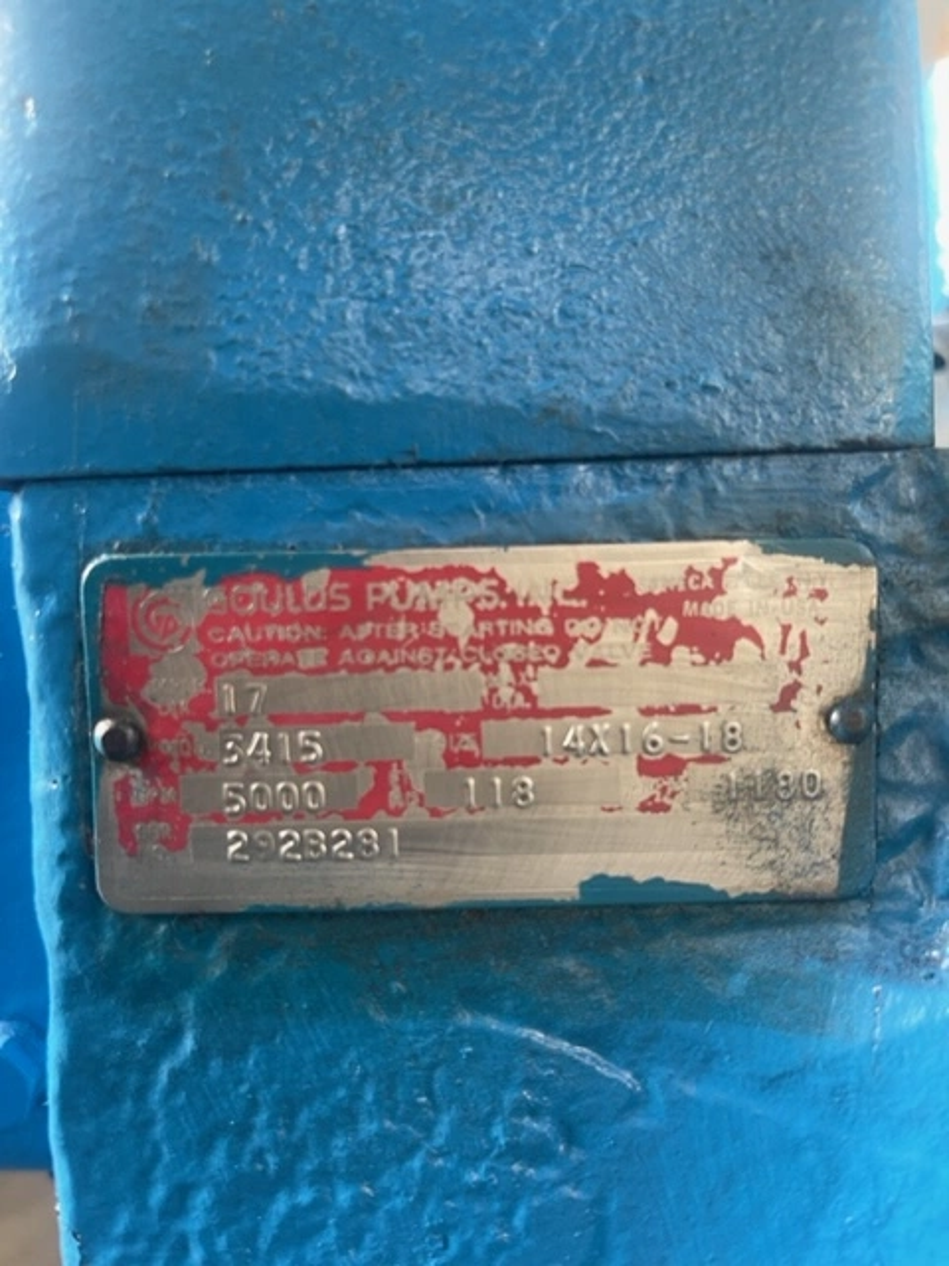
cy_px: 633
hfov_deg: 53.1
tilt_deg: -1.5
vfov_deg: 67.3
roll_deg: +1.6
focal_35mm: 26
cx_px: 474
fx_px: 950
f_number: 1.6
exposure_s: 1/60
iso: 100
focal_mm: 5.1
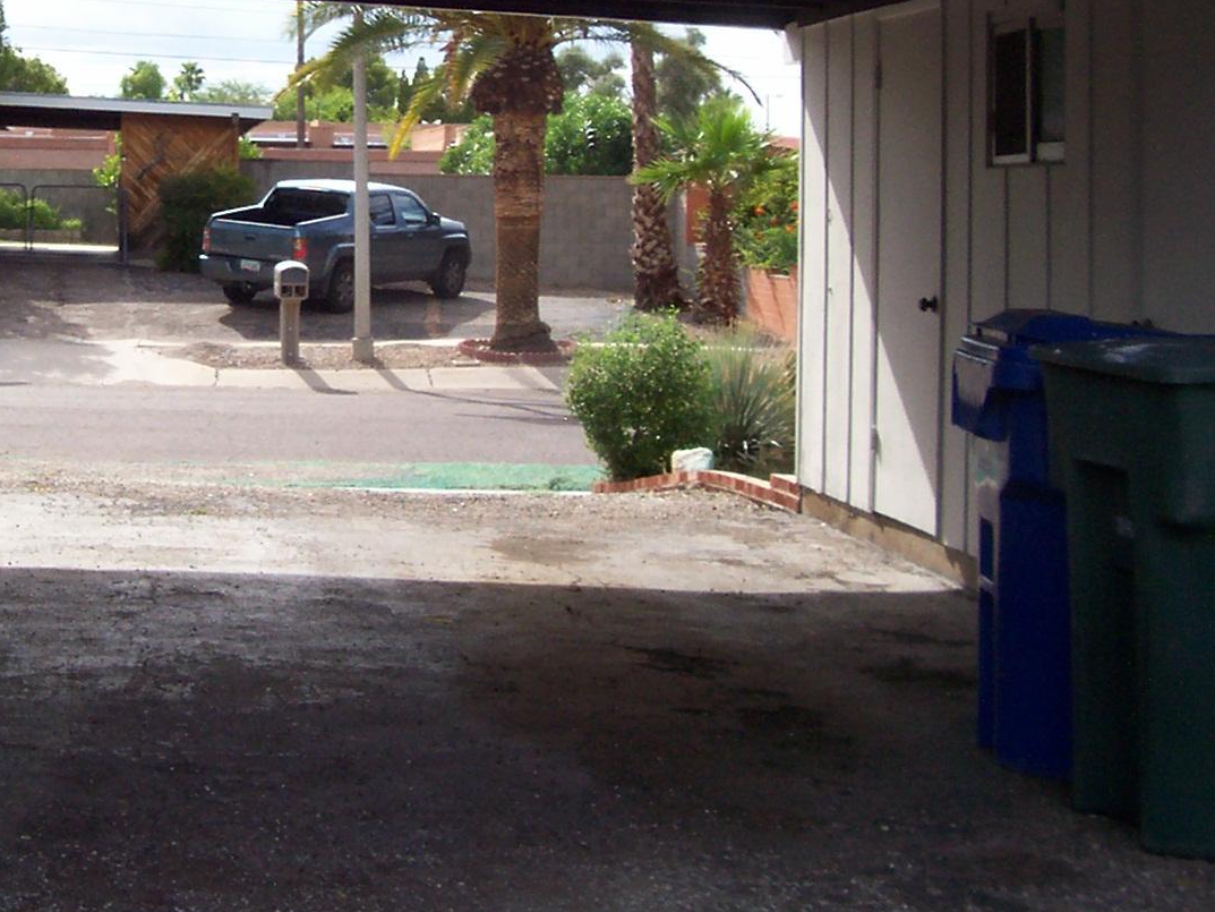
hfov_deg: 26.0
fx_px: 2563
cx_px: 188
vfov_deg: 20.0
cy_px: 197
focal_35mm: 73
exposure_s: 1/259
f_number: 5.1
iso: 80
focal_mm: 5.6
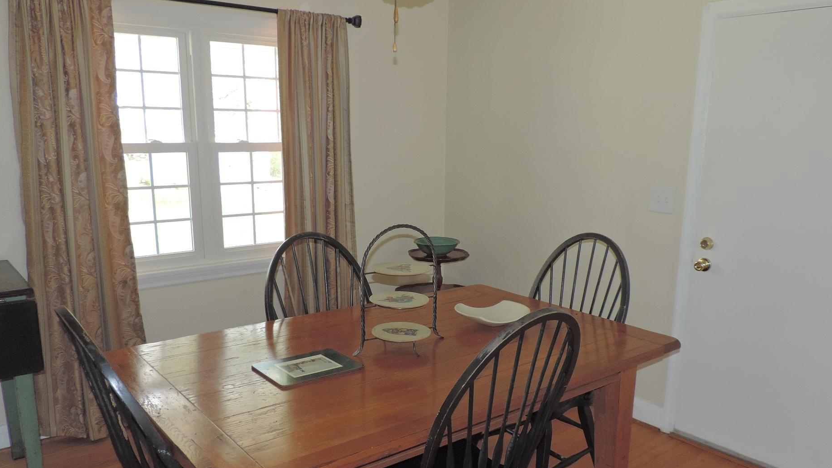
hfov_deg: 66.1
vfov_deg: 40.1
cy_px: 273
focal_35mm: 29
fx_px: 640
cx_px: 420
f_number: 3
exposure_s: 1/30
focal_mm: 4.3
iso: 200
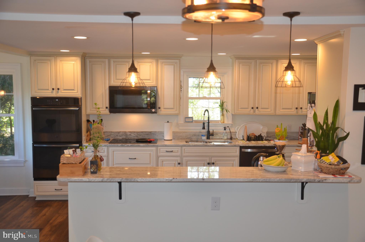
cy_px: 121
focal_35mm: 39
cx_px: 182
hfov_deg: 49.6
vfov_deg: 34.1
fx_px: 395
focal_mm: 26
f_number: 4
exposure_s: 1/60
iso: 400
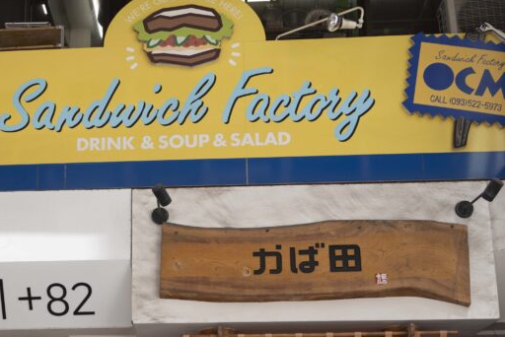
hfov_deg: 35.1
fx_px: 786
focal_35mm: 56
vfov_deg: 23.3
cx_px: 147
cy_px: 327
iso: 100
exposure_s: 1/200
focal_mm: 28
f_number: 4.5
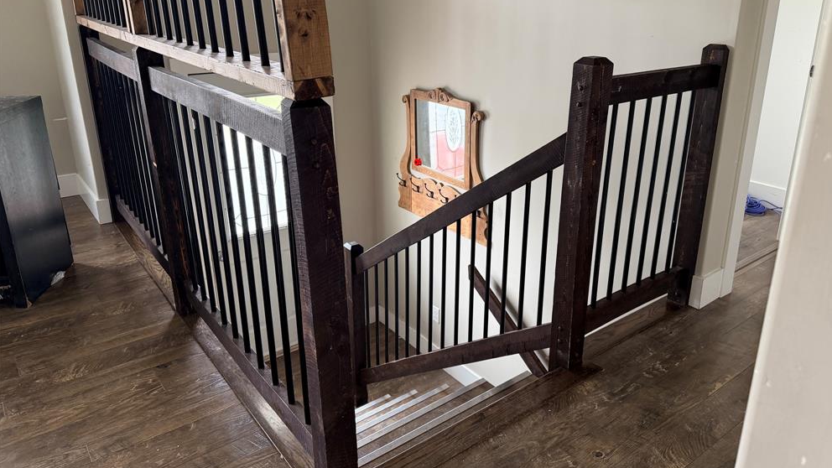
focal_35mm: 27
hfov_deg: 69.9
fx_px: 596
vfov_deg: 42.7
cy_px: 194
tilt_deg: -19.1
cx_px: 425
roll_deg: +0.1
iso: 200
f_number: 1.78
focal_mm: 6.76
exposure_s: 1/97
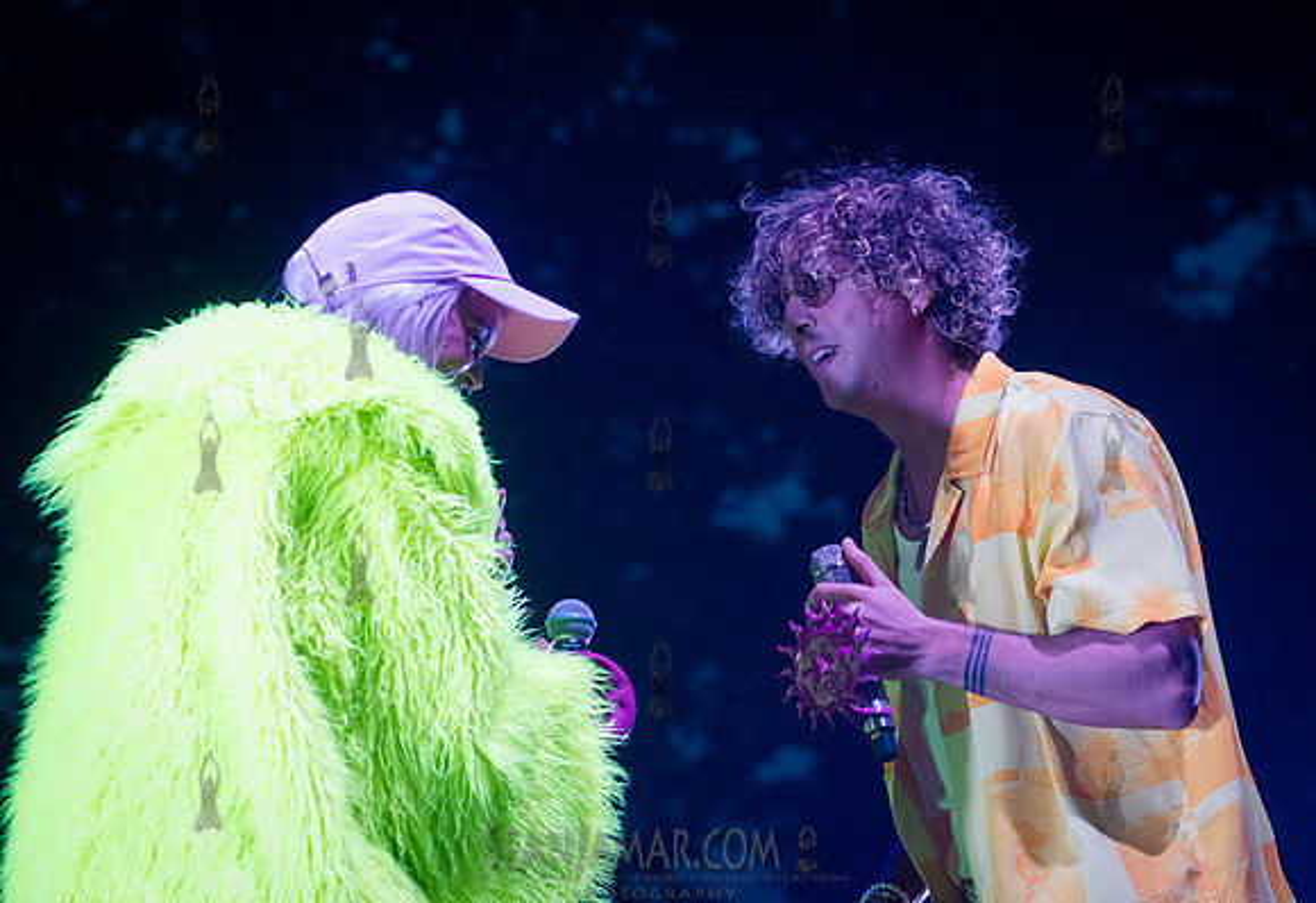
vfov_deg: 14.7
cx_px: 788
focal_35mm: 95
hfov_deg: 21.3
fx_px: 3501
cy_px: 377
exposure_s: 1/640
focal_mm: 80
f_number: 4
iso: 5000
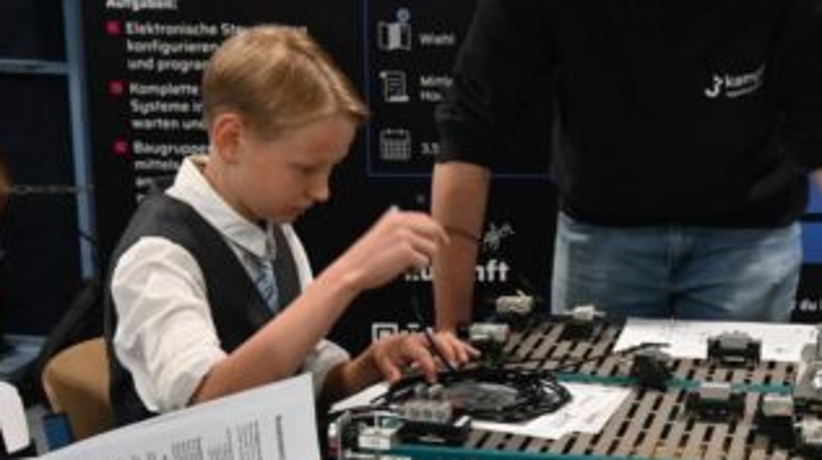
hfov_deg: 24.3
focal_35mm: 87
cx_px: 598
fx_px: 1888
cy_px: 469
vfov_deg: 13.7
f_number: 3.5
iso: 800
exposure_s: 1/25
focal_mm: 17
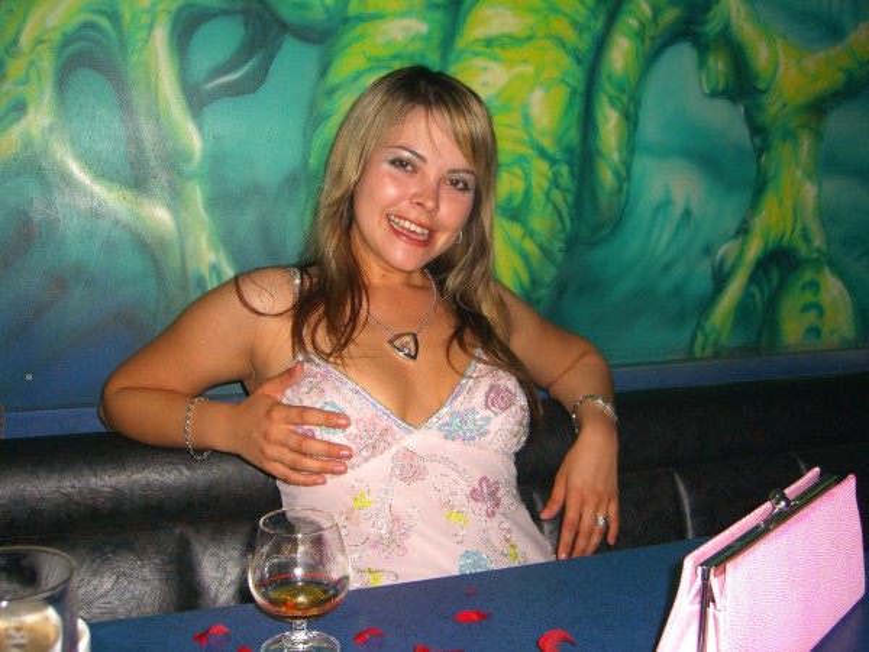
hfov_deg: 49.0
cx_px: 434
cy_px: 326
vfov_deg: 37.7
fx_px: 954
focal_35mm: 38
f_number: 2.8
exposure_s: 1/60
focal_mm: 7.9
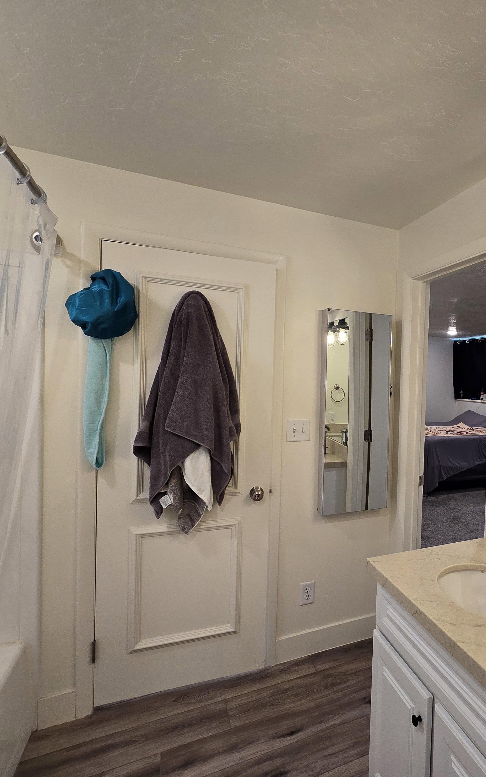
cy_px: 383
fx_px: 403
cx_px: 418
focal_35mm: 19
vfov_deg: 88.0
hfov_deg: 55.7
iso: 100
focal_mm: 2.2
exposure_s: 1/60
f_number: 2.2
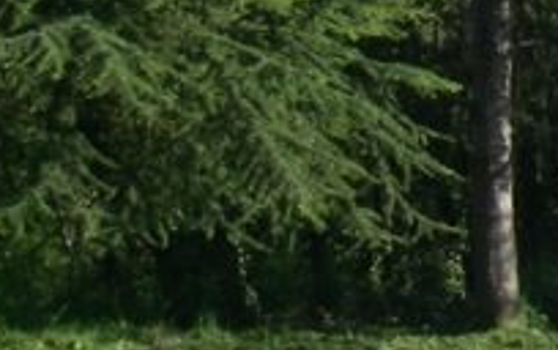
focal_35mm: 202
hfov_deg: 9.8
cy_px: 208
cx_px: 1056
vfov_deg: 6.5
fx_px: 3075
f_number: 6.6
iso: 64
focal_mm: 6.3
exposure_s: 1/125
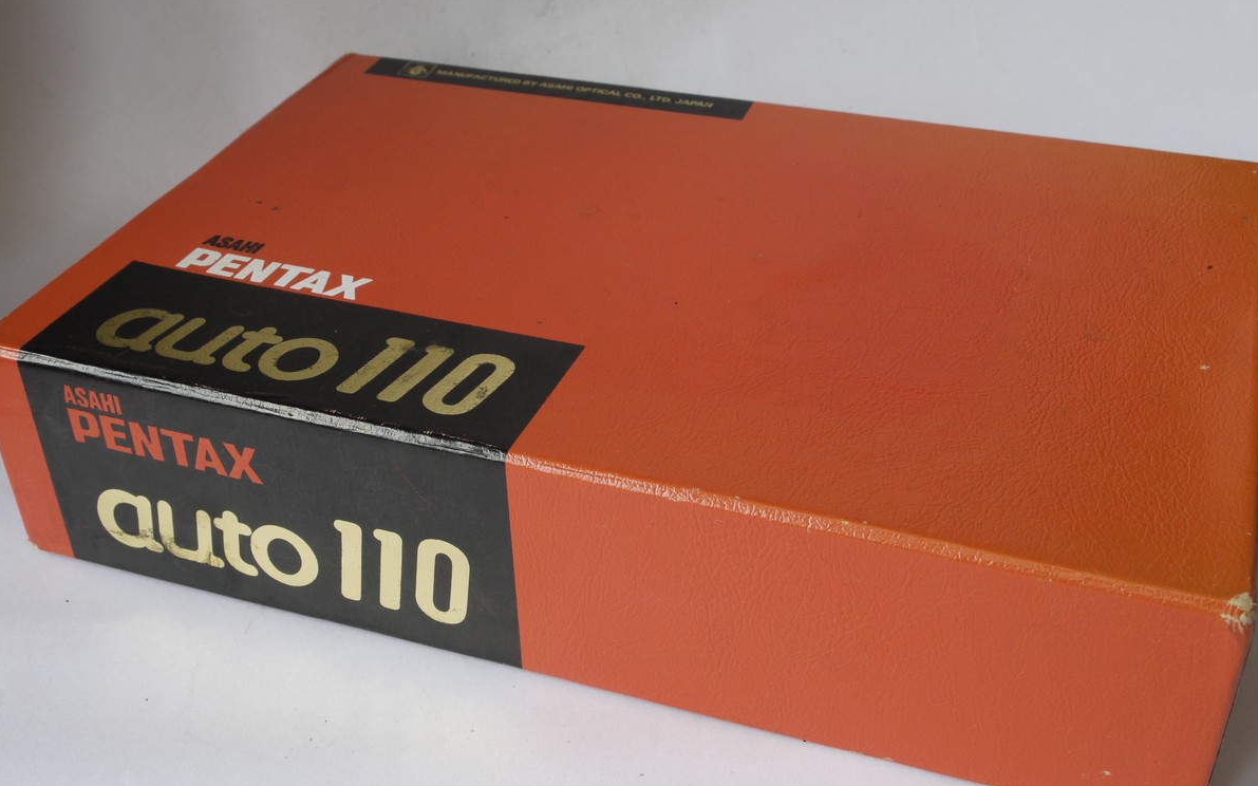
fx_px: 1611
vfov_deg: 27.4
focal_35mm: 47
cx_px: 630
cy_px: 412
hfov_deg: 42.7
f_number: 10
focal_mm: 22
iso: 400
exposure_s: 1/20
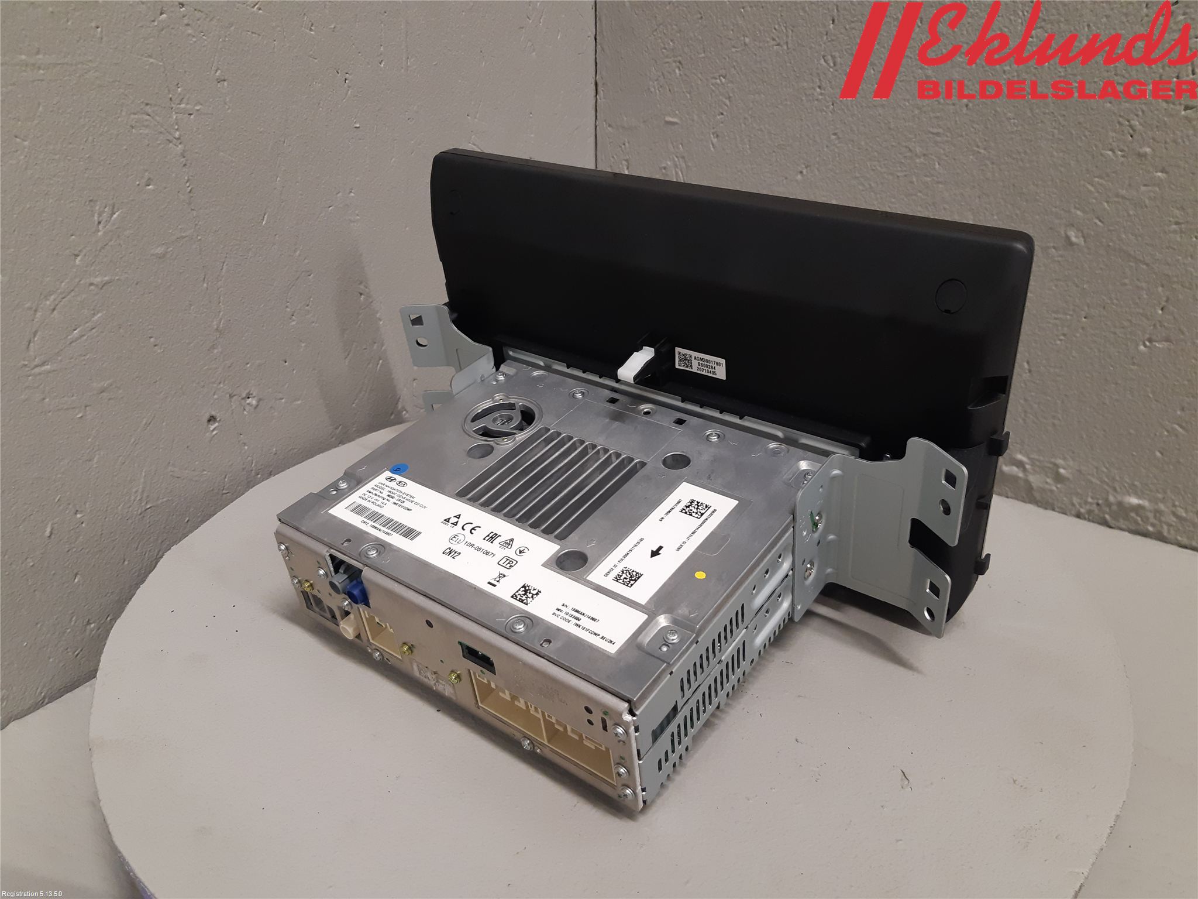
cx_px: 599
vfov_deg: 53.1
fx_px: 900
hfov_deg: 67.3
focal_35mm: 26
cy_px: 450
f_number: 1.7
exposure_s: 1/50
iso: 160
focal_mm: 3.93
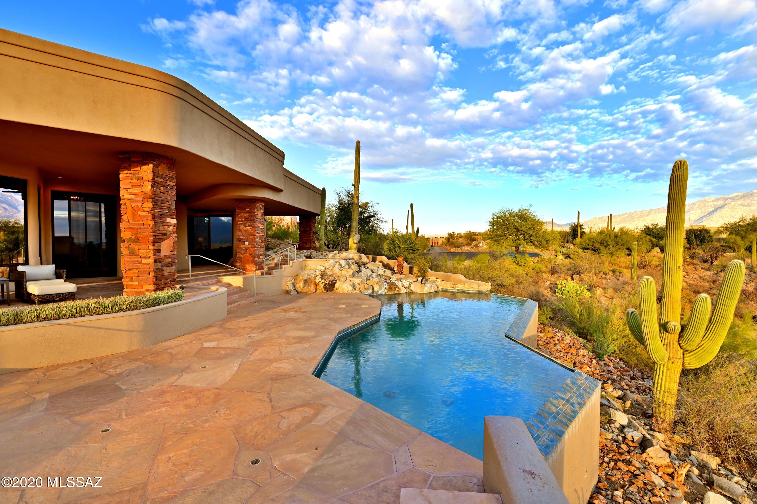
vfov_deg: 73.7
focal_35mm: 16
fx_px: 336
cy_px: 252
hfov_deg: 96.8
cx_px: 378
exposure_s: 1/40
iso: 100
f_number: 9
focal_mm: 16
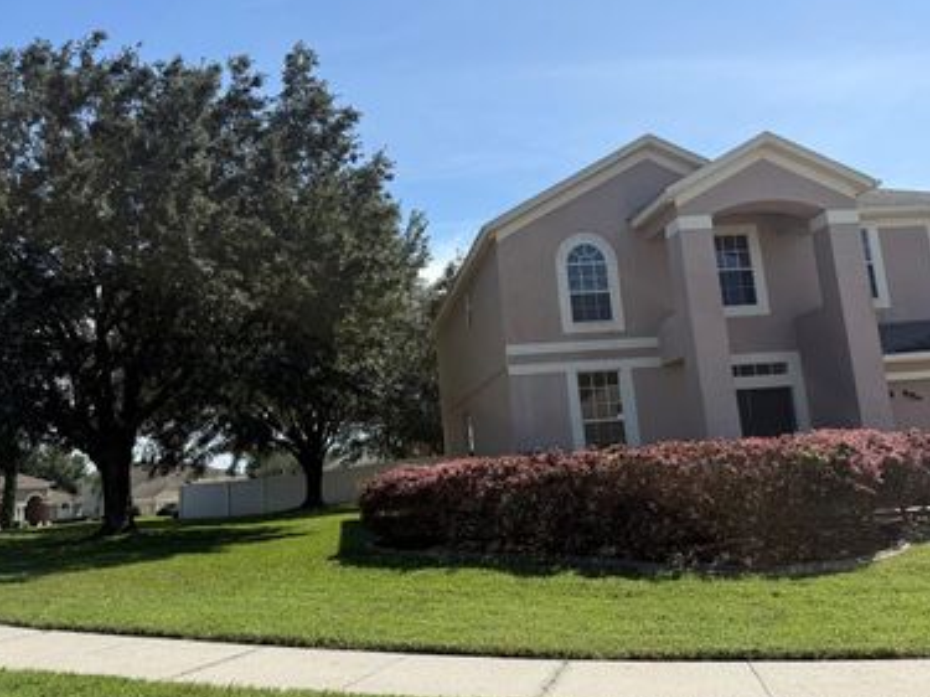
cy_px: 306
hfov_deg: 56.8
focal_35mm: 32
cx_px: 444
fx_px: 859
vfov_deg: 44.1
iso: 80
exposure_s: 1/5319
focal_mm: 6.76
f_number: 1.78
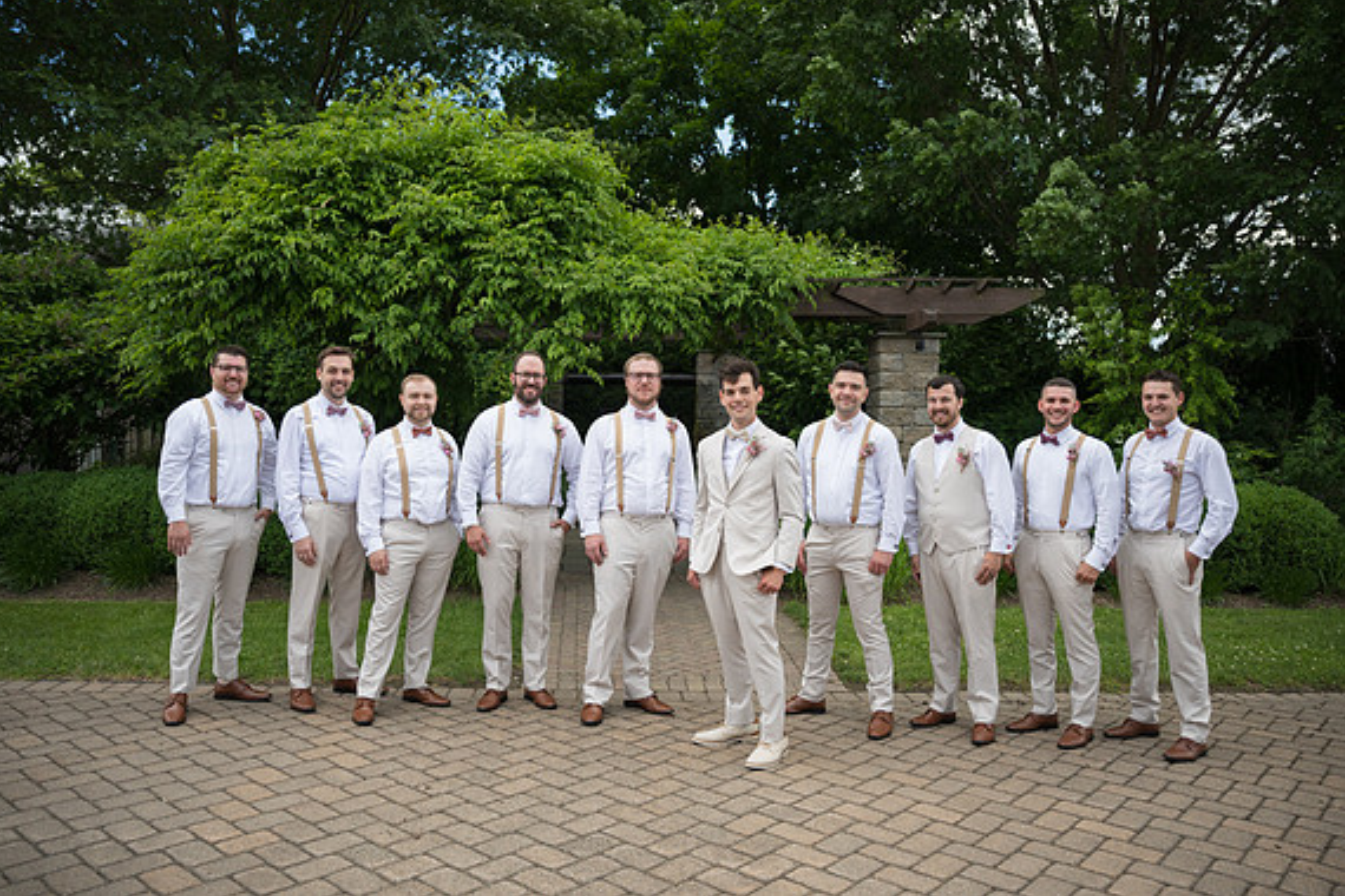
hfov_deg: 65.5
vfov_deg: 46.4
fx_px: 1046
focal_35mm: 28
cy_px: 442
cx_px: 665
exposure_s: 1/1000
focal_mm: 27.5
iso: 140
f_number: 2.8
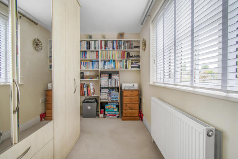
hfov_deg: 100.4
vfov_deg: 77.4
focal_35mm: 15
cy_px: 80
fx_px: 99
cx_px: 119
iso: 200
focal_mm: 10
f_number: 8
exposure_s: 1/10
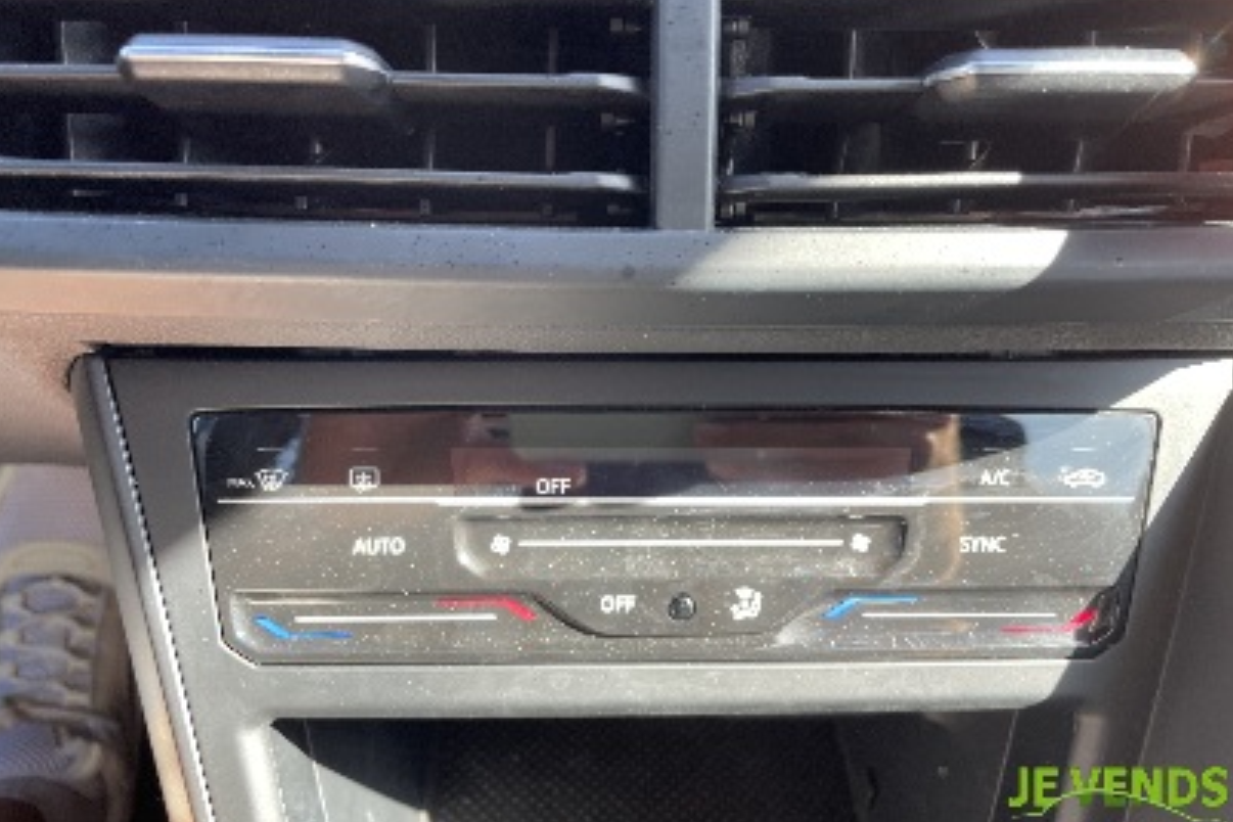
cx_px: 607
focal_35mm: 28
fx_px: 959
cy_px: 405
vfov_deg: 46.4
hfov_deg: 65.5
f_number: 1.6
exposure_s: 1/121
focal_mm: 4.2
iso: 80
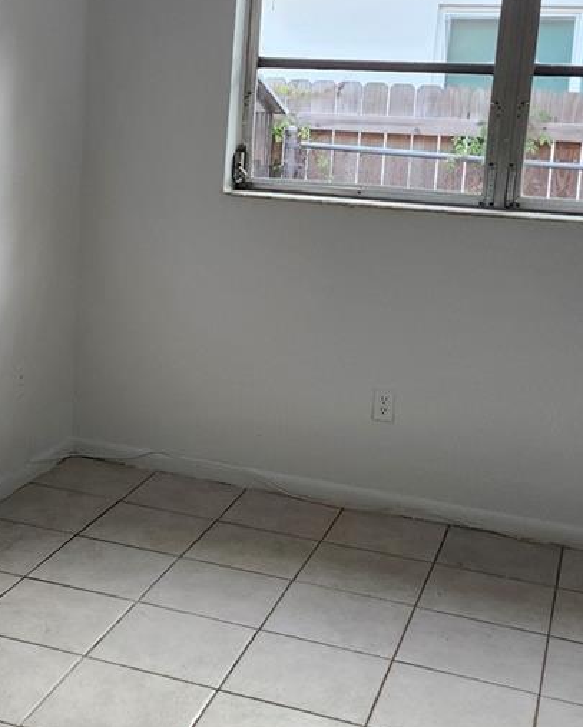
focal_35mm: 53
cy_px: 299
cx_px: 107
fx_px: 1142
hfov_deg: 28.0
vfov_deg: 35.2
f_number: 1.8
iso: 250
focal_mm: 5.54
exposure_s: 1/120
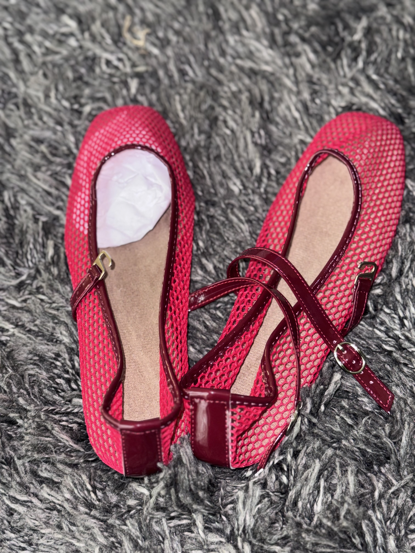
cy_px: 276
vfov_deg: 39.7
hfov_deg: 30.3
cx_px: 208
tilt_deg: -61.9
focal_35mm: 48
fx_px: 767
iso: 80
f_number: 1.78
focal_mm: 6.76
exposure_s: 1/27
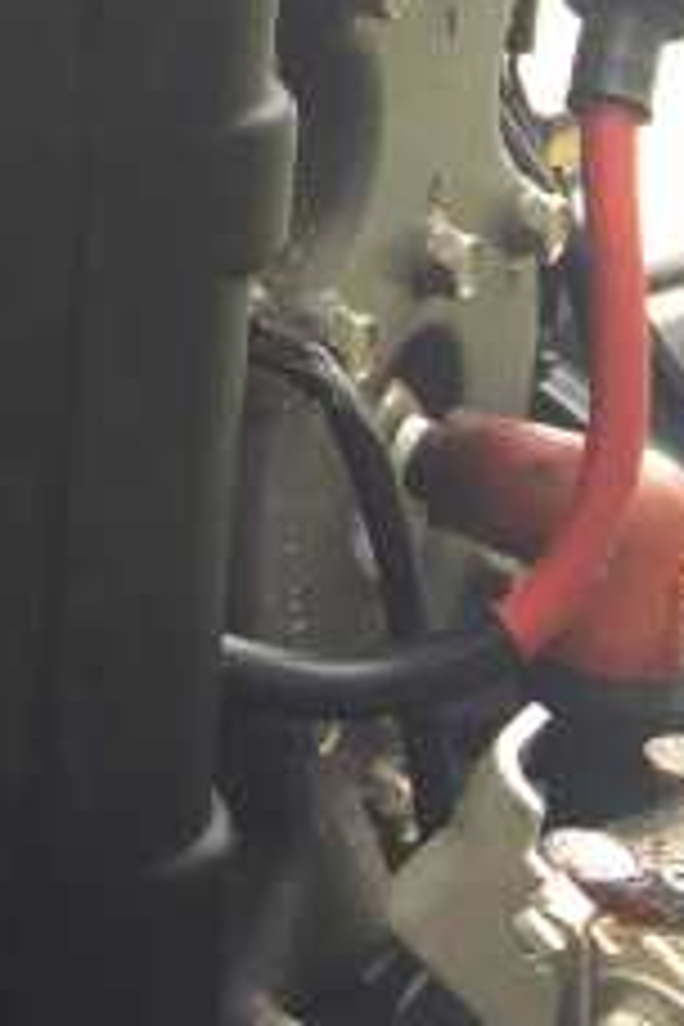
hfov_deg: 11.3
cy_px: -252
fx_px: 3021
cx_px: -832
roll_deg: -1.5
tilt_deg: -13.8
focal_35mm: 106
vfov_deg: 18.2
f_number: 2.2
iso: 40
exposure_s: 1/120
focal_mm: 4.15
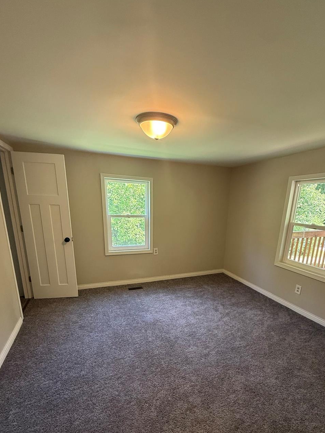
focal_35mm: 17
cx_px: 175
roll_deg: -1.4
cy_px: 260
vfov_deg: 89.8
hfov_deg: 74.6
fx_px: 213
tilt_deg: -14.9
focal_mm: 2.22
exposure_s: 1/120
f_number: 2.2
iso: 400
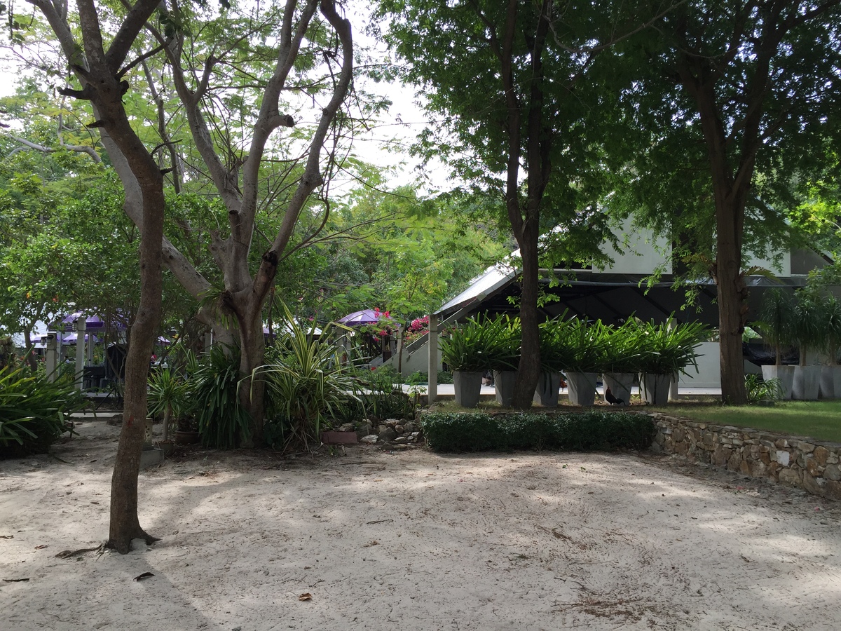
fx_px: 705
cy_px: 316
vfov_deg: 48.2
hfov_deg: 61.7
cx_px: 420
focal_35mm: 29
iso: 32
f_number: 2.2
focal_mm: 4.15
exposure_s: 1/380
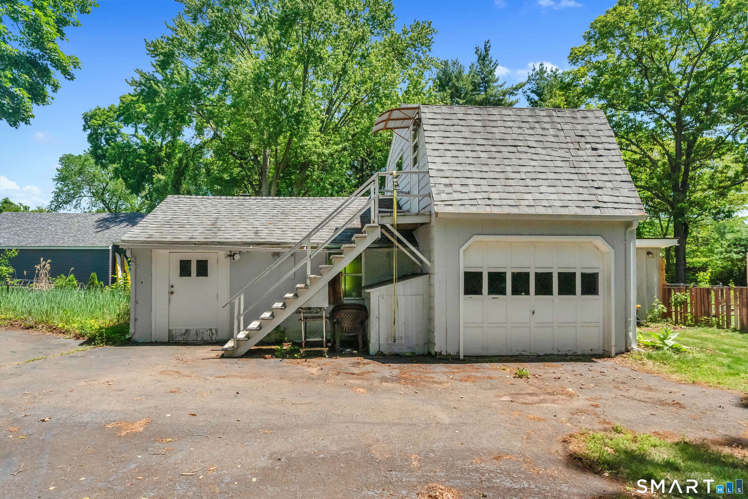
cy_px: 250
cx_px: 374
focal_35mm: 19
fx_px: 397
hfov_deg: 86.6
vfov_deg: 64.3
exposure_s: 1/3200
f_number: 7.1
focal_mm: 19.1
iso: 5000
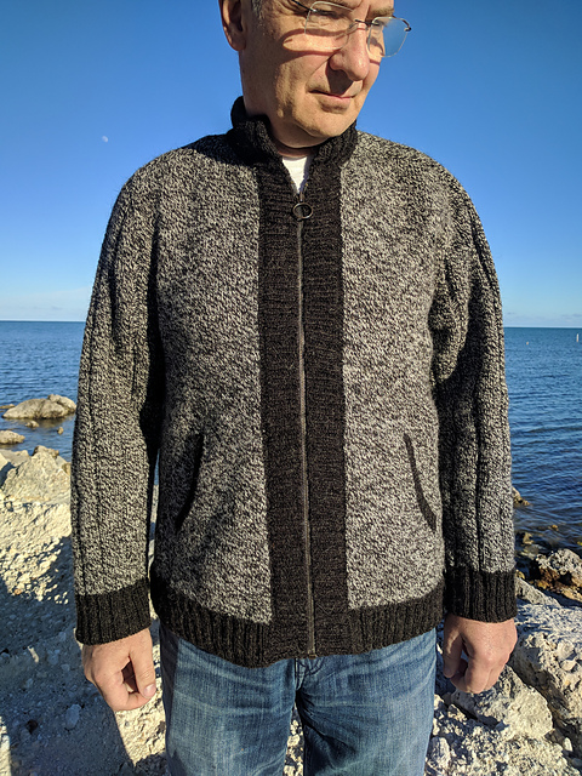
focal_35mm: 26
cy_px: 388
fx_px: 583
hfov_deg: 53.1
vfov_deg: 67.3
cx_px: 291
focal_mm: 4.67
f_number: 2
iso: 61
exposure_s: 1/1946
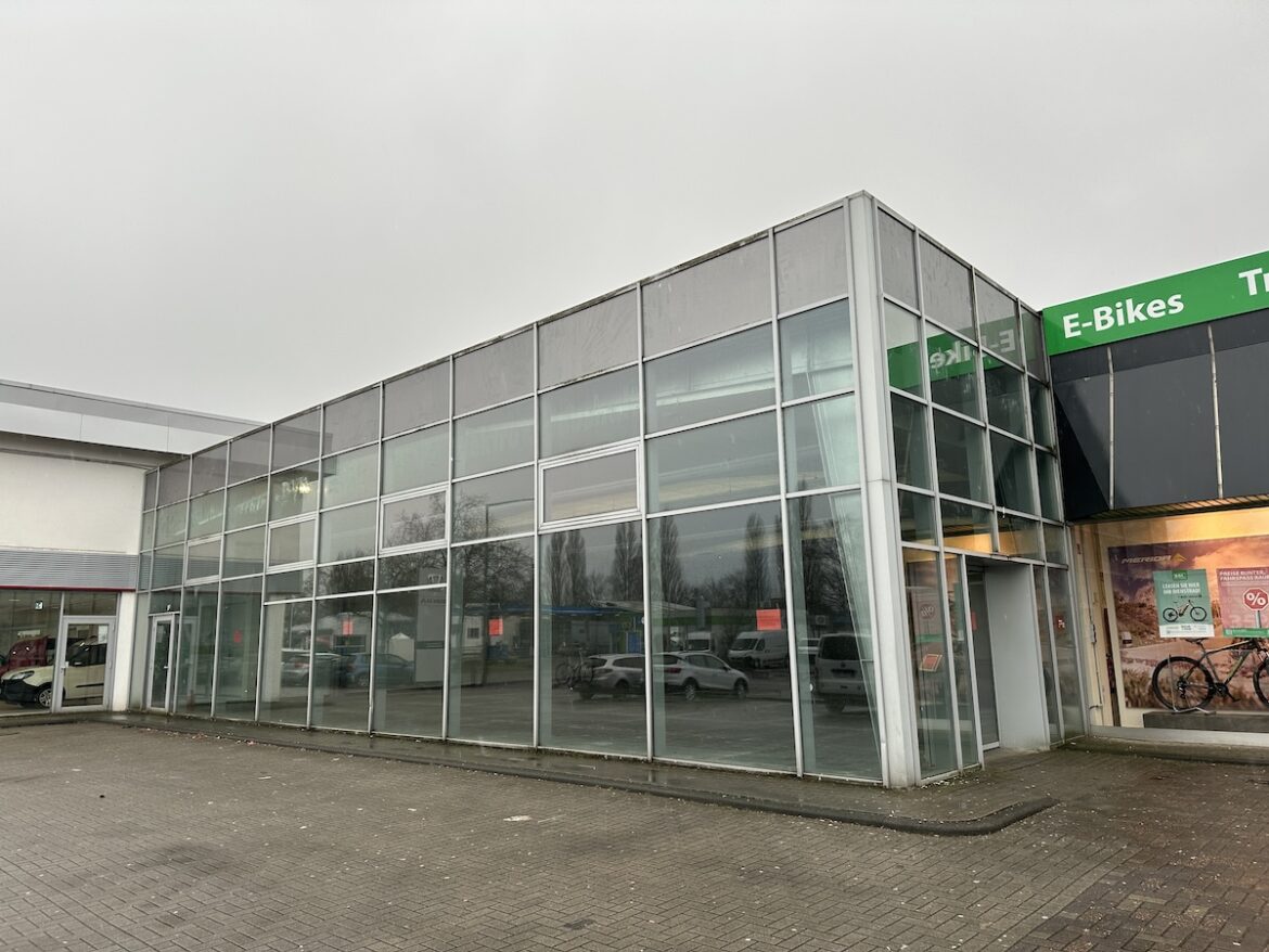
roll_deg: +1.4
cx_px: 634
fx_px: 880
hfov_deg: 71.6
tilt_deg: +10.6
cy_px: 476
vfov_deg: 56.8
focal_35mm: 24
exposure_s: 1/277
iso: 80
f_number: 1.78
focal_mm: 6.86
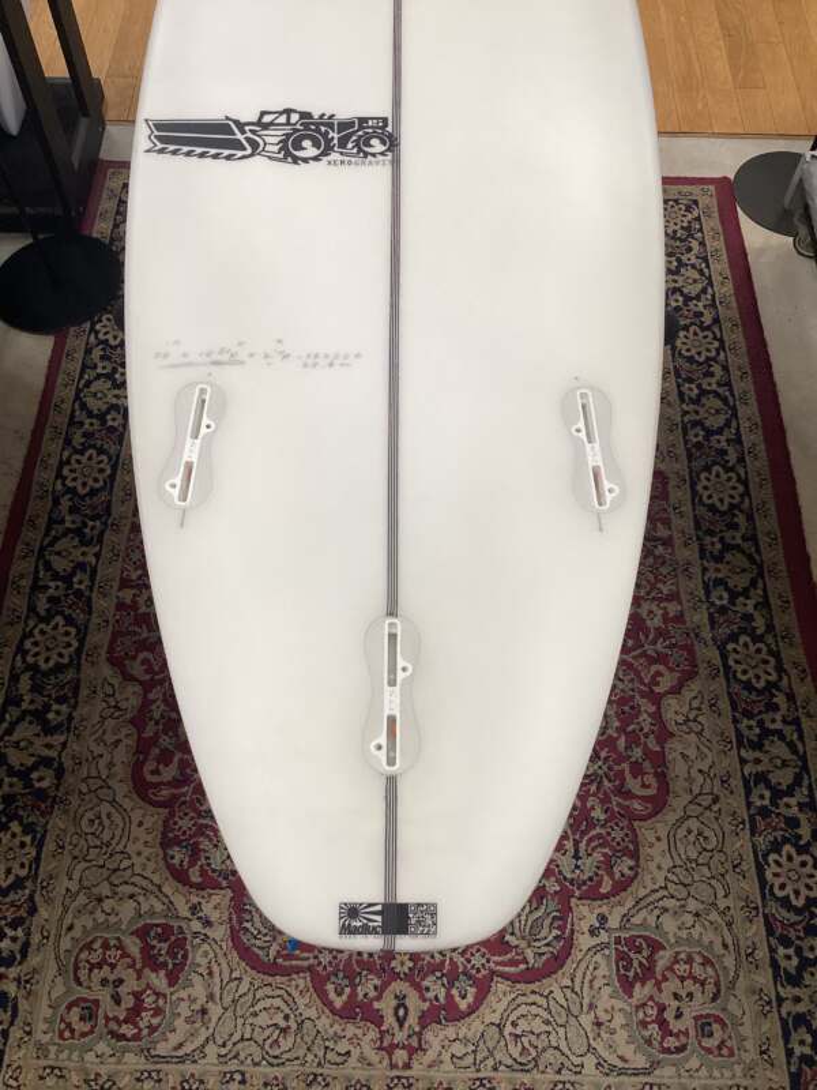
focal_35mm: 31
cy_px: 545
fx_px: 976
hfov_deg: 45.4
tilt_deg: -60.6
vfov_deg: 58.4
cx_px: 408
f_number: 2.4
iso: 80
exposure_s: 1/100
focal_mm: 3.3
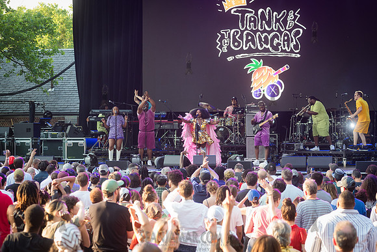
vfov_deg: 13.5
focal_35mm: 102
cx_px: 188
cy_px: 126
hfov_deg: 20.1
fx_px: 1064
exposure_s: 1/250
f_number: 4.5
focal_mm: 100
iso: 800
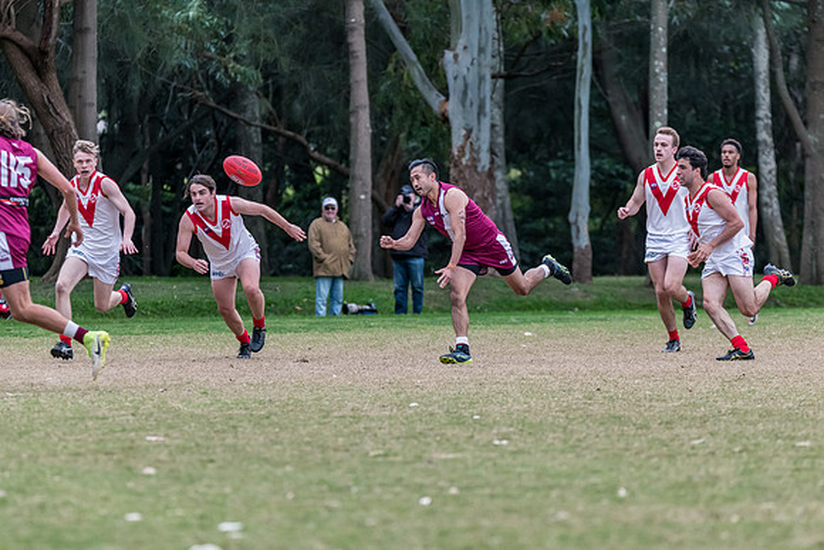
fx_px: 6433
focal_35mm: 281
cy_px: 297
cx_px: 445
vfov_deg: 4.9
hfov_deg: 7.3
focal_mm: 260
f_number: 5.6
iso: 1800
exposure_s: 1/1250
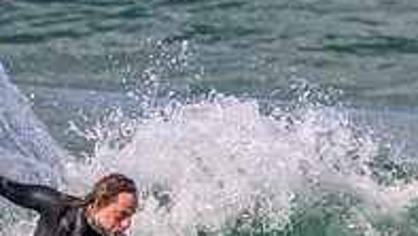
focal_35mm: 2466
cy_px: 314
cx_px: -13
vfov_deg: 0.5
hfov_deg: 0.9
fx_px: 27344
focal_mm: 800
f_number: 11
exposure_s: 1/2000
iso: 1400
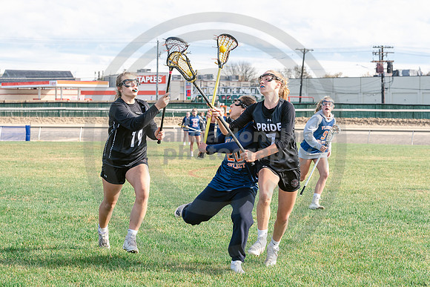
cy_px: 168
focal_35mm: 106
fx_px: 1264
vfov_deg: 12.9
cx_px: 234
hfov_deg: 19.3
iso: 400
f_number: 7.1
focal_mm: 86
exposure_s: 1/800
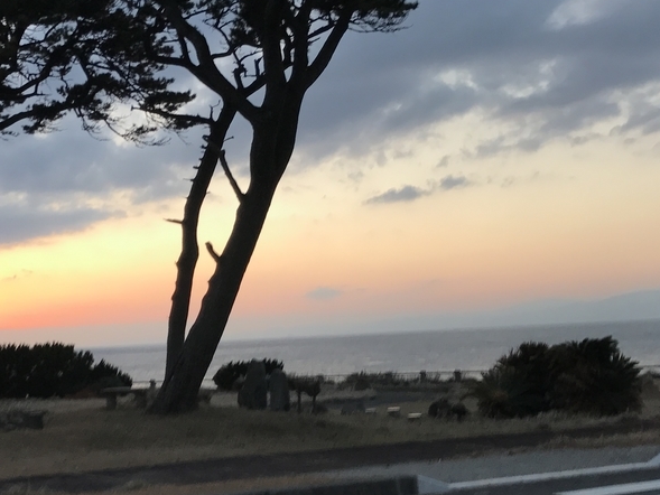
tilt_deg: +5.7
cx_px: 190
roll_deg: +4.1
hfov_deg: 33.3
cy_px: 283
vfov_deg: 25.6
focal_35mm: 57
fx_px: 1087
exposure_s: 1/100
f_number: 1.8
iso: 32
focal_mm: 3.99
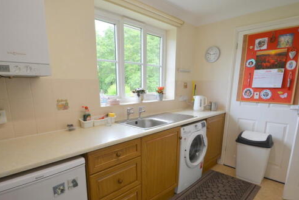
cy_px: 119
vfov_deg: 61.5
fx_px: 166
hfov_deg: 83.9
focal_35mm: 20
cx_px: 147
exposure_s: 1/125
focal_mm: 10
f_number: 5.6
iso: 360
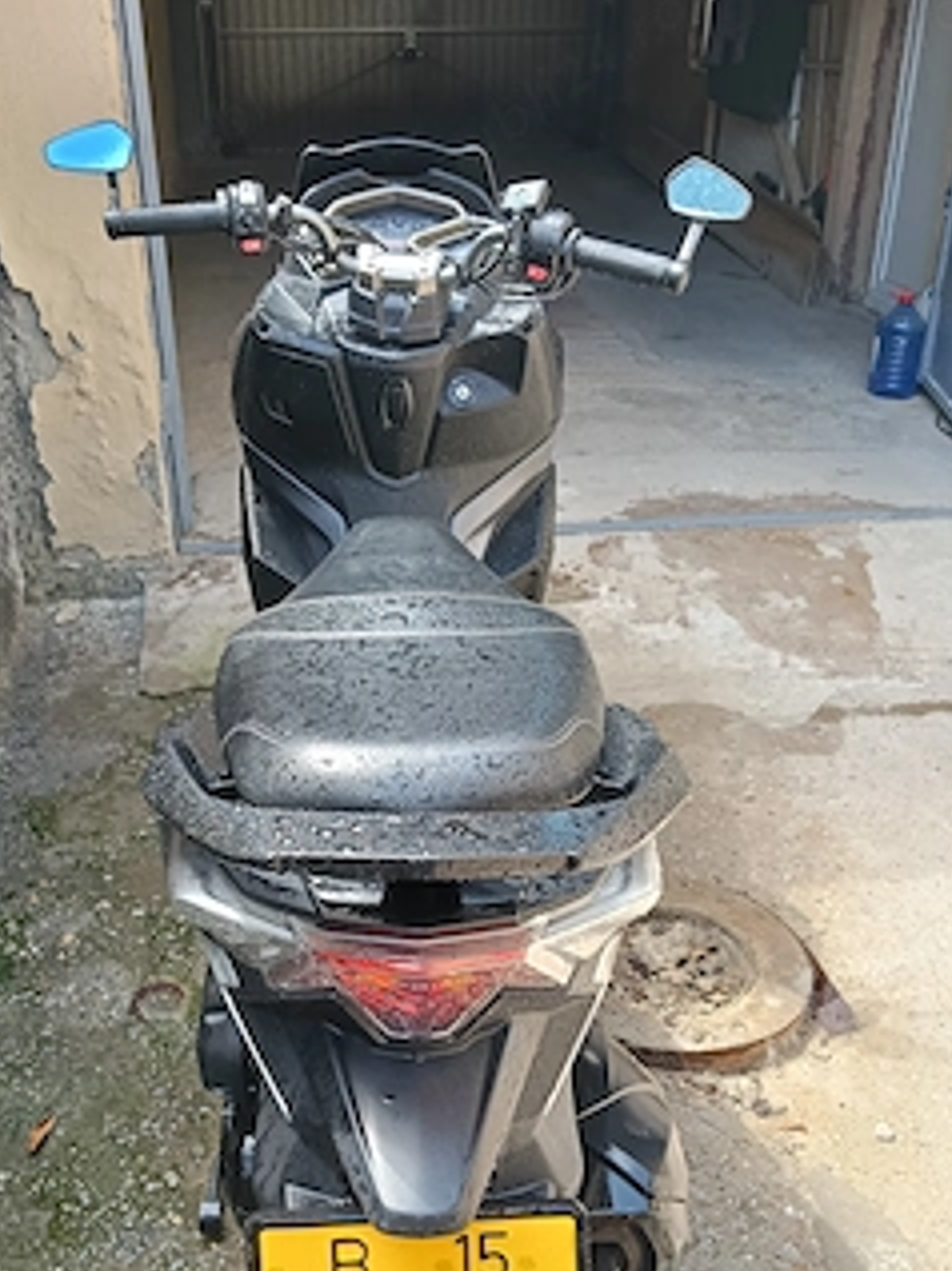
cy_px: 767
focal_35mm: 34
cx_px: 416
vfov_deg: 53.6
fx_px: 1248
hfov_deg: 41.7
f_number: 1.8
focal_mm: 3.98
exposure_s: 1/120
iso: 100
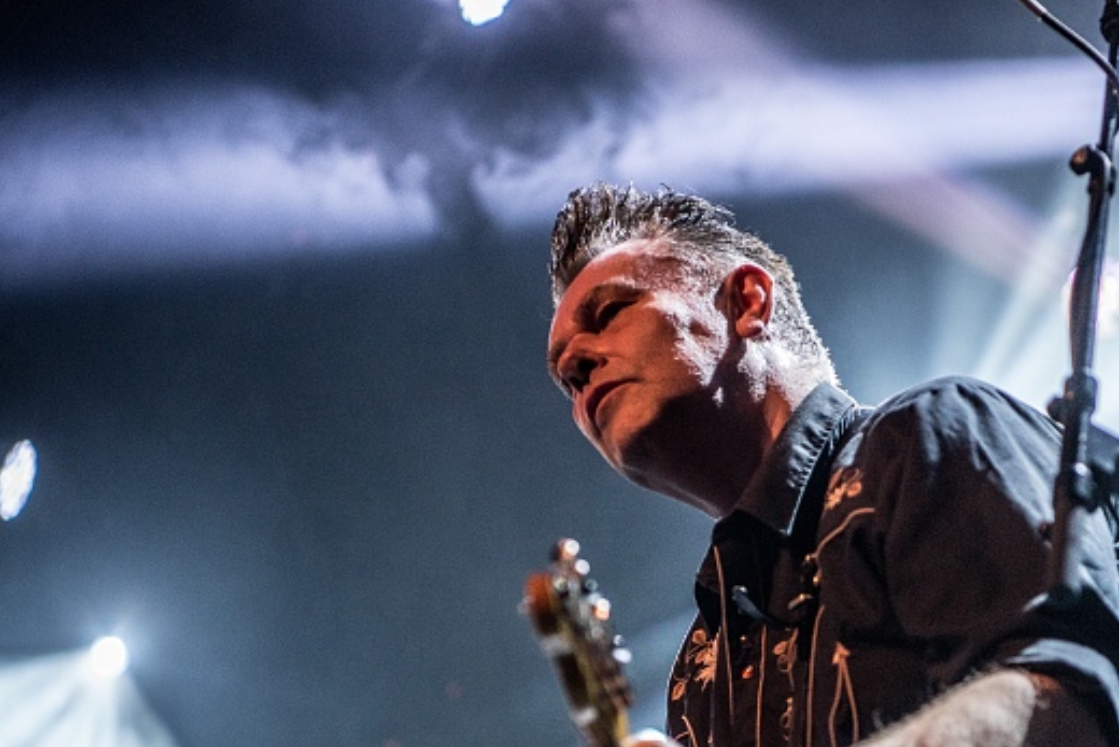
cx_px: 740
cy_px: 505
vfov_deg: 14.1
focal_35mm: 97
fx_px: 3016
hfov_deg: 20.9
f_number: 2.8
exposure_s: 1/80
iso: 2500
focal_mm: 70
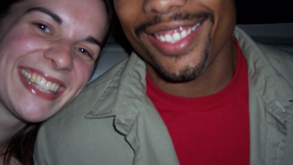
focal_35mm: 48
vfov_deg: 24.9
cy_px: 87
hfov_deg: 42.9
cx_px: 159
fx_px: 373
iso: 140
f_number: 2.8
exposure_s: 1/60
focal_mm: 8
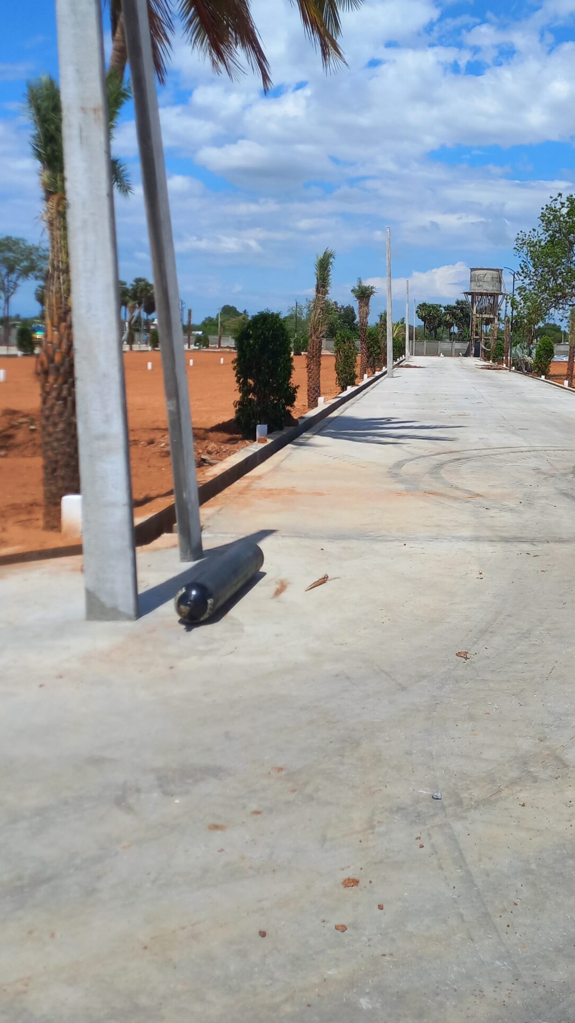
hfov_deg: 32.2
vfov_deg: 55.1
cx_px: 432
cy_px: 445
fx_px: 976
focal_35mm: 36
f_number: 1.8
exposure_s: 1/1855
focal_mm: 4.65
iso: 50
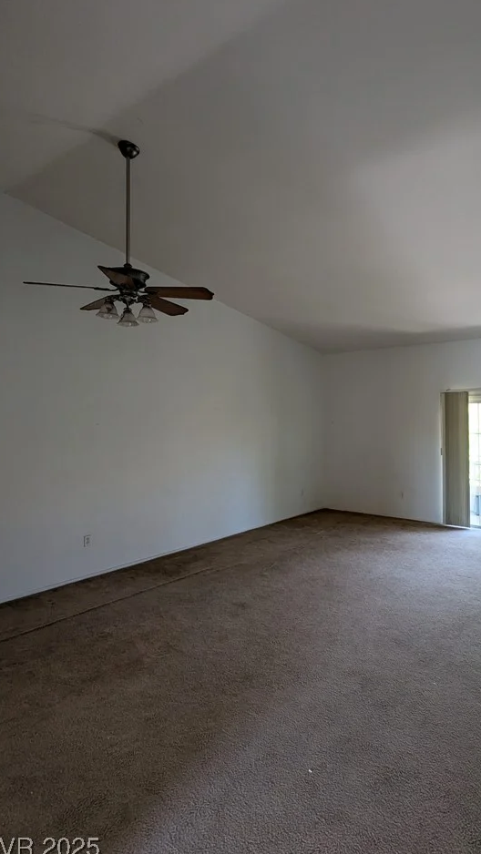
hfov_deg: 56.9
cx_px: 327
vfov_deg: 89.5
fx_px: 431
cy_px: 410
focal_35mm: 19
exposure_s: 1/76
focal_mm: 2.35
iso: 148
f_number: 2.2
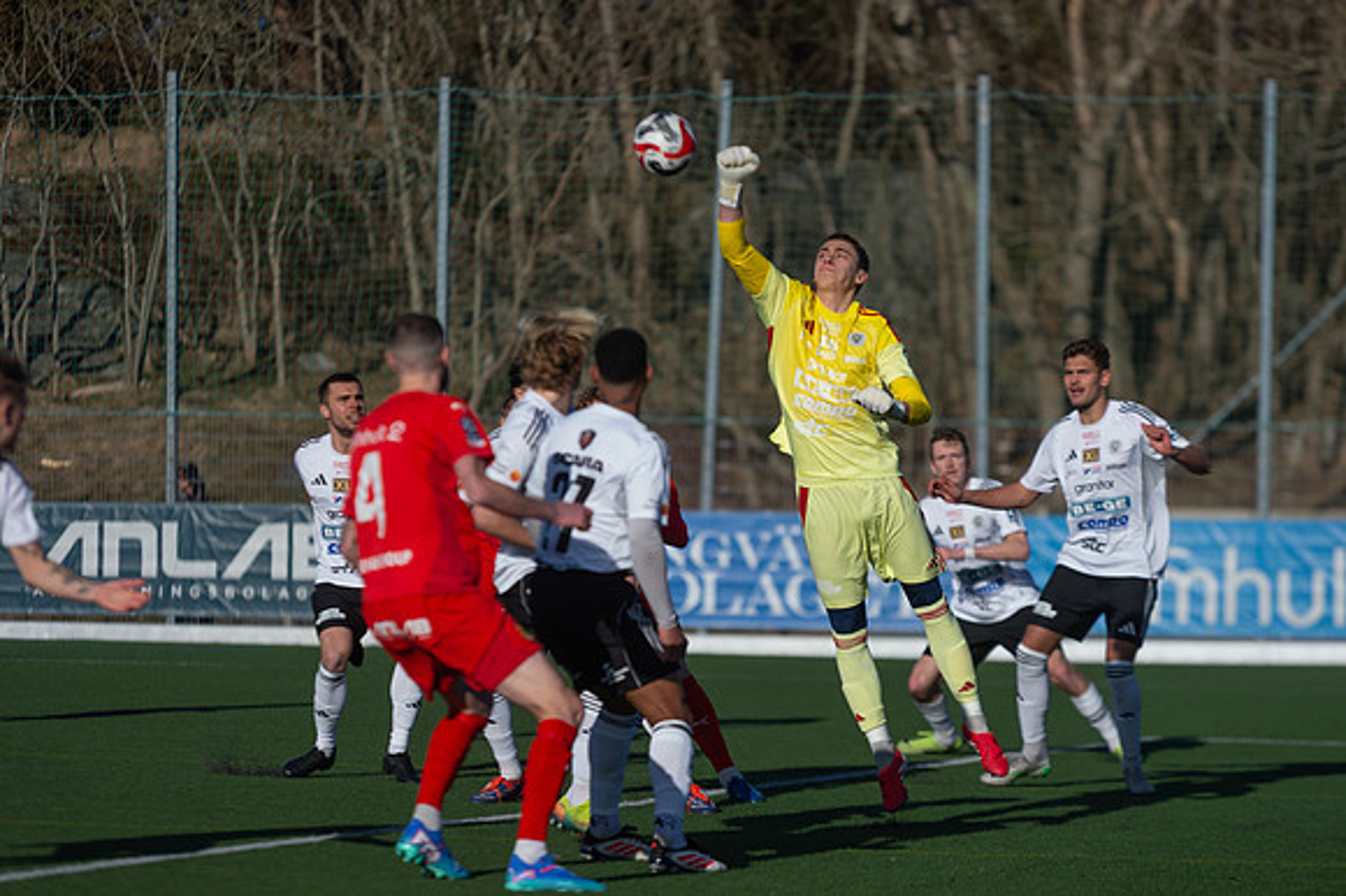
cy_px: 448
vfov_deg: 6.9
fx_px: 7473
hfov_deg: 10.3
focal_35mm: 200
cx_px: 673
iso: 100
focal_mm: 200
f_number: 3.2
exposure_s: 1/1600
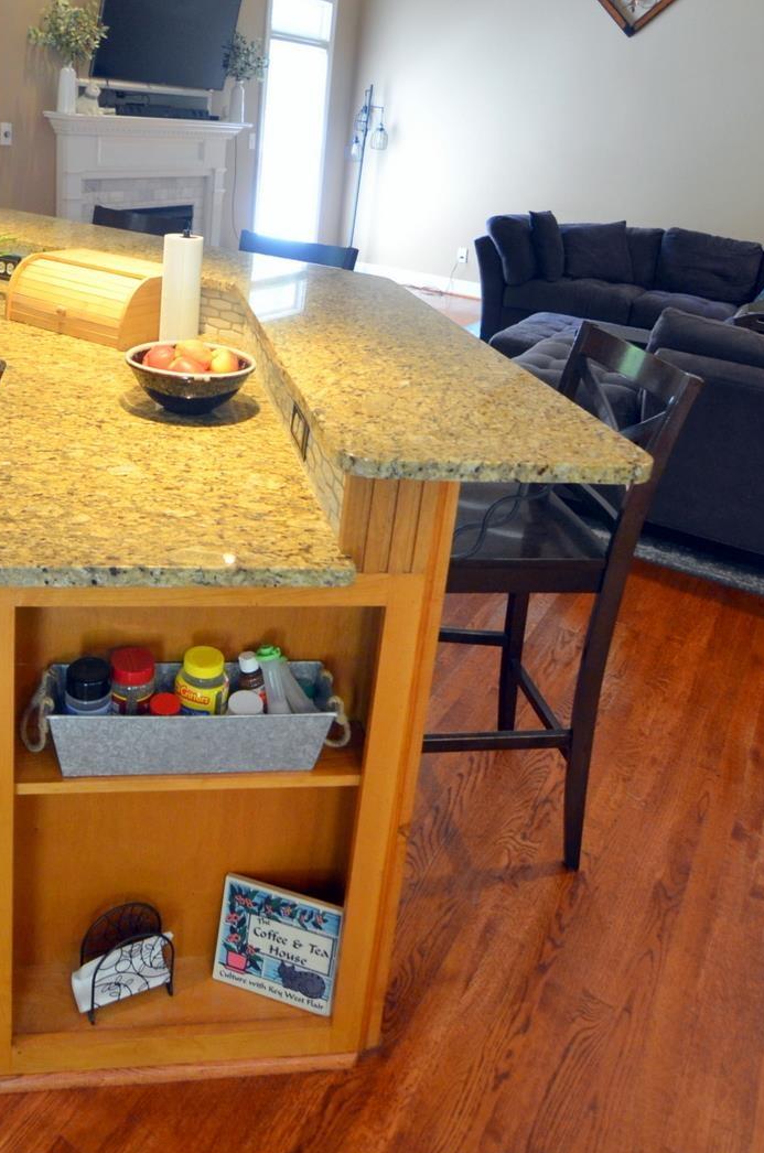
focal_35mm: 26
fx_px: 843
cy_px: 352
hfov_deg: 47.5
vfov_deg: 66.2
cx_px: 223
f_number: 4
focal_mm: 11.5
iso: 800
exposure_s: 1/60
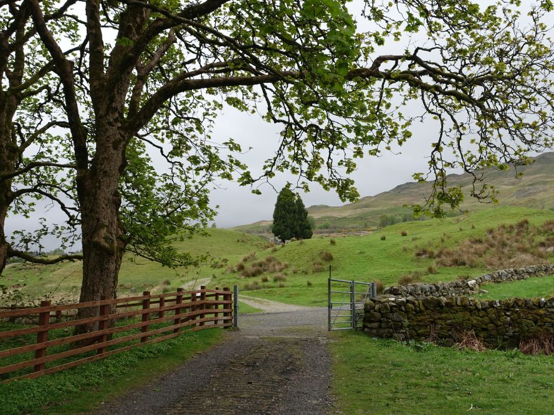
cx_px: 315
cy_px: 203
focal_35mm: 41
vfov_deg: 35.1
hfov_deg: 45.7
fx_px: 656
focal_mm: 13.53
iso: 125
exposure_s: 1/160
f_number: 5.6
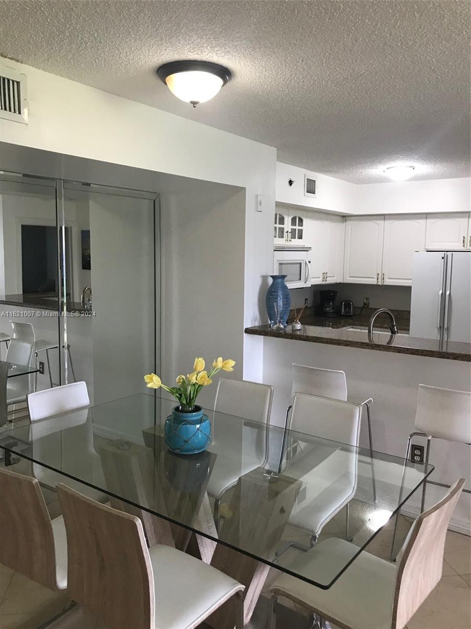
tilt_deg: -4.4
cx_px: 236
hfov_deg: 49.7
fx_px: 508
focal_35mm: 28
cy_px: 314
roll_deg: -1.4
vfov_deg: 63.4
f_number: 1.8
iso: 40
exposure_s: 1/30
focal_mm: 3.99
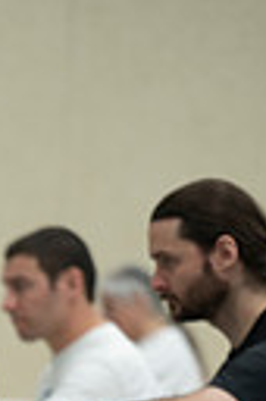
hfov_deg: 3.2
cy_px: 652
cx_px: -149
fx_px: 4678
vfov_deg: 4.9
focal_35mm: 421
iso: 1000
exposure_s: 1/250
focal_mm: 120
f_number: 2.8
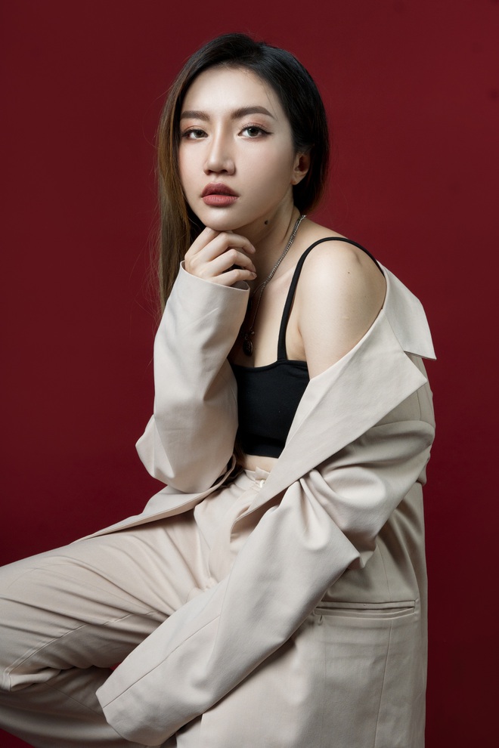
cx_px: 250
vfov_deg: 37.9
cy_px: 374
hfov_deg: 25.8
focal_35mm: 52
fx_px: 1091
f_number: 9
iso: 640
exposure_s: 1/160
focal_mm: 35
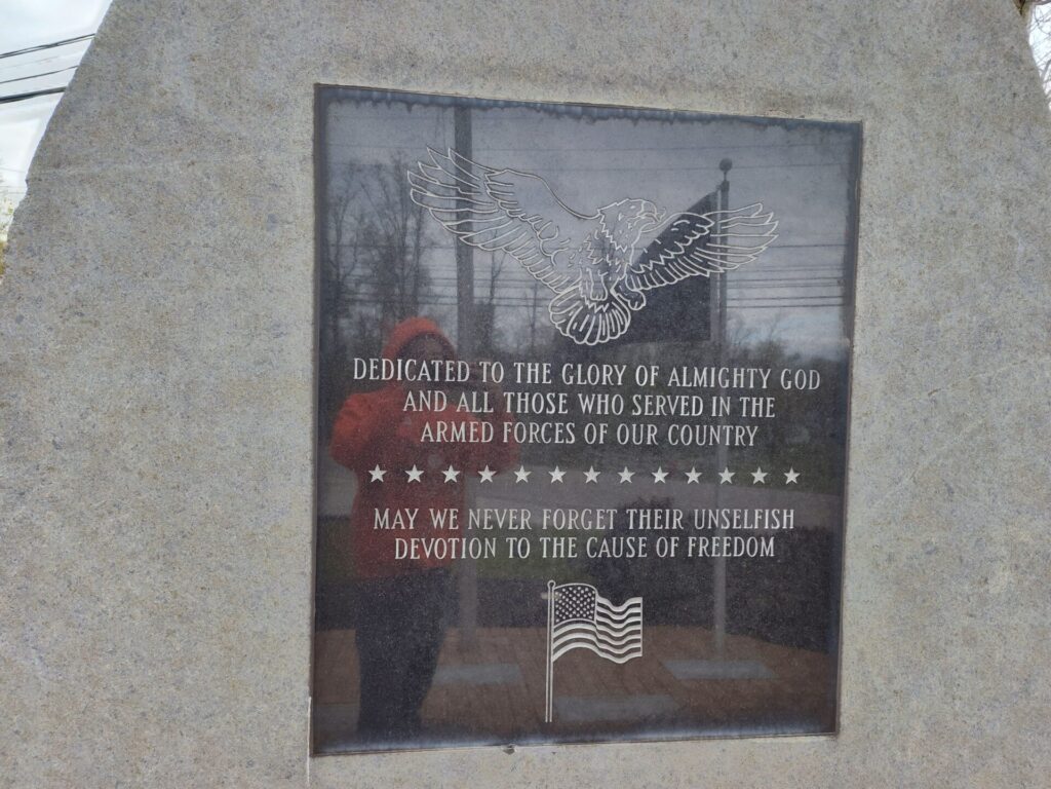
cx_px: 526
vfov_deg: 58.9
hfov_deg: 73.9
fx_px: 698
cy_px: 394
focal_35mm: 23
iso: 115
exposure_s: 1/120
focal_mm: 5.56
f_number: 1.8
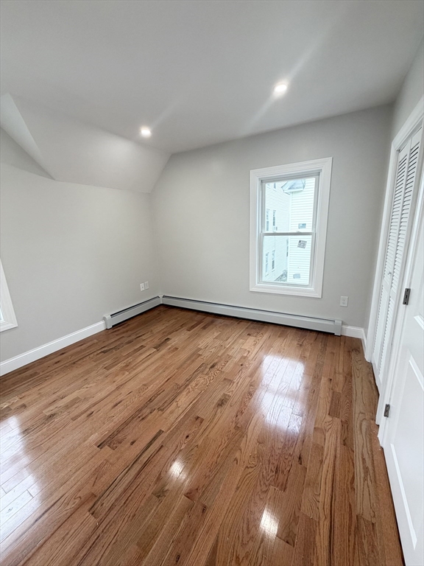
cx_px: 212
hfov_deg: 85.7
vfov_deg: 102.1
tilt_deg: -12.5
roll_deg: +2.7
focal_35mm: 14
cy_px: 283
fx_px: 229
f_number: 2.2
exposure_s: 1/121
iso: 125
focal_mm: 2.22
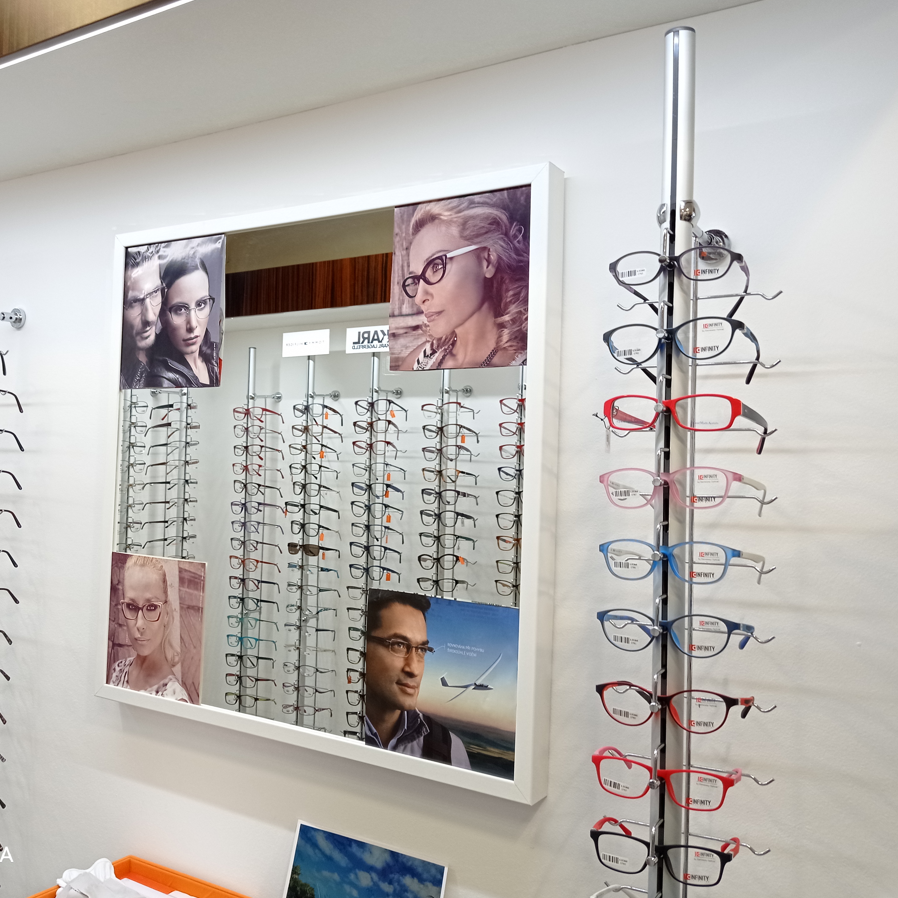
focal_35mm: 34
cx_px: 333
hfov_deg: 48.0
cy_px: 441
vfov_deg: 48.4
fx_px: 998
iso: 127
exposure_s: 1/50
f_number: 1.79
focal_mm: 4.74
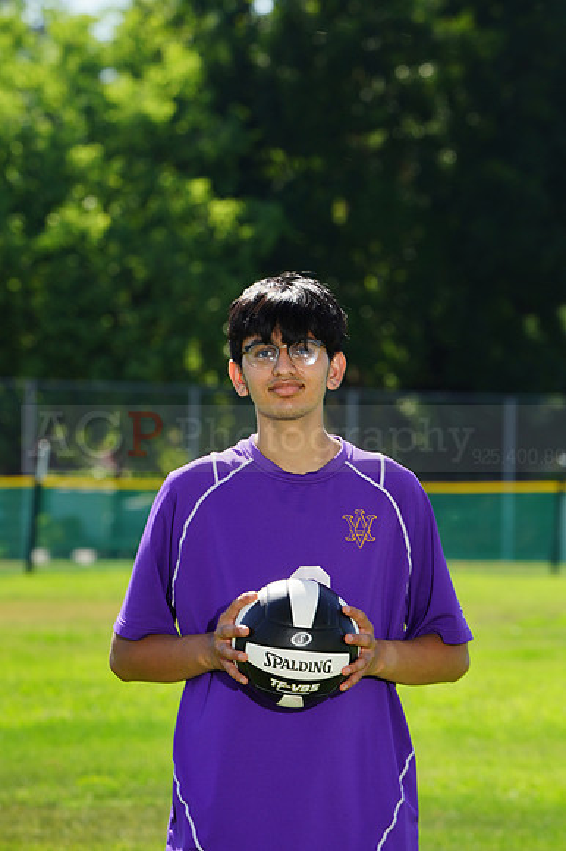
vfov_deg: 7.9
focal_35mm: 262
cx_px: 283
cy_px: 426
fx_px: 6186
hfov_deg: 5.2
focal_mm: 262
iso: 200
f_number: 11
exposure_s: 1/200
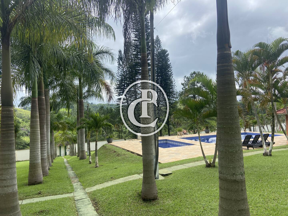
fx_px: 216
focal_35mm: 26
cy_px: 108
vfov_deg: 53.1
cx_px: 144
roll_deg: +1.3
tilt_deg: +1.9
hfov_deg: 67.3
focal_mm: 4.25
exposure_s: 1/1522
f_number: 1.8
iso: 32
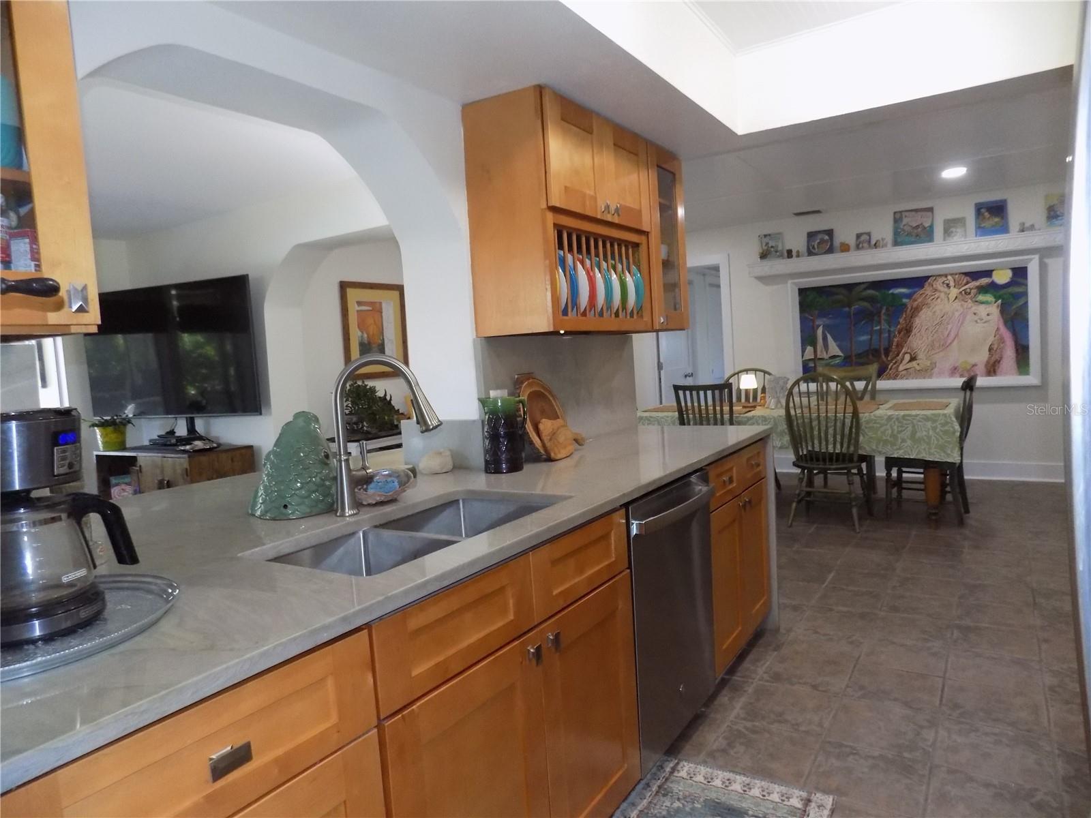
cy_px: 409
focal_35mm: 23
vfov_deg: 58.9
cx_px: 546
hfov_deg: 73.9
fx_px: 725
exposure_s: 1/30
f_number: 3.1
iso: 400
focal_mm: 4
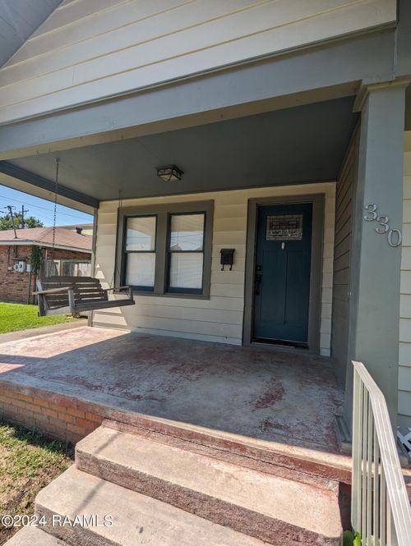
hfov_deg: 78.2
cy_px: 273
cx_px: 206
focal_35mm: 16
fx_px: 253
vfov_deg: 94.4
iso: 42
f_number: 2.2
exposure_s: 1/1366
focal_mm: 2.35
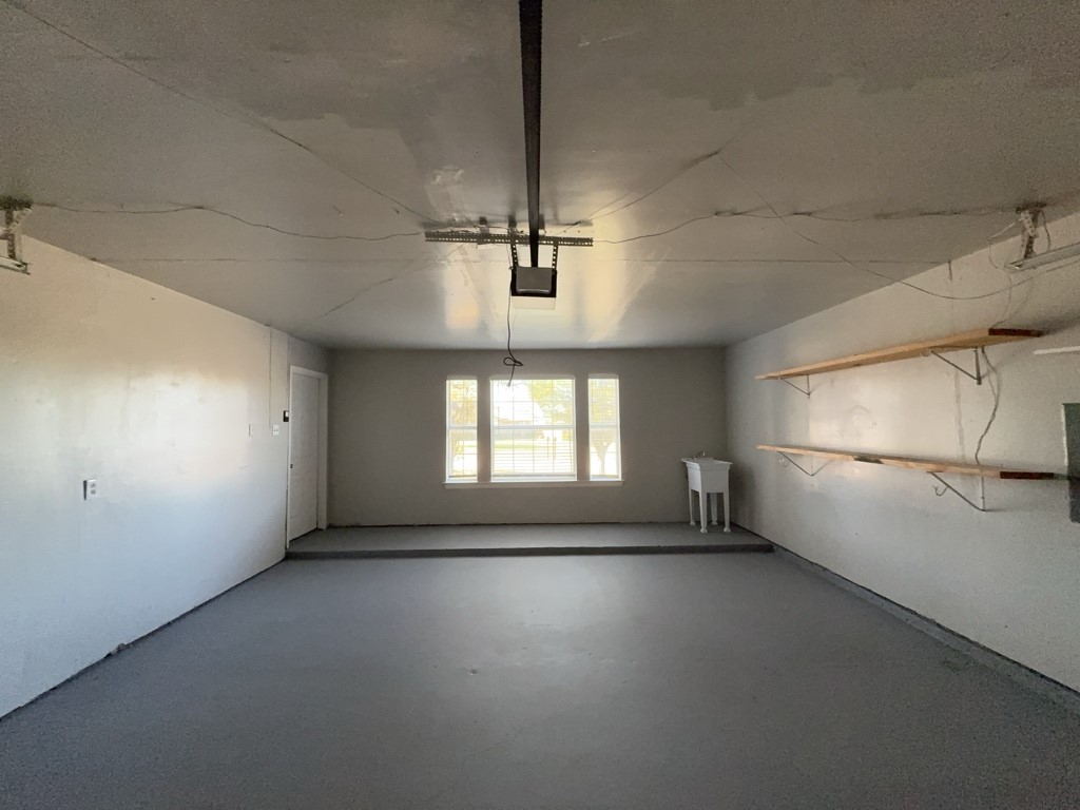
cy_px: 405
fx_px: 437
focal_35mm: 14
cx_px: 540
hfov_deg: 102.1
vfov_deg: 85.7
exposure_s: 1/48
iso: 250
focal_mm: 2.22
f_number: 2.2
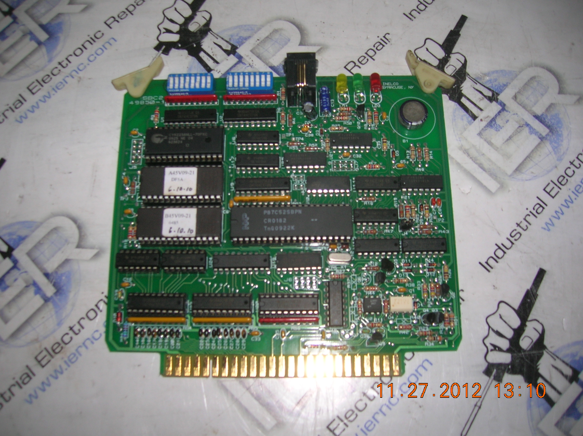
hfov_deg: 54.0
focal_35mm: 34
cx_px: 292
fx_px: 572
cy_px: 218
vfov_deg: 41.7
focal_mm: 5.7
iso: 50
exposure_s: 1/60.1
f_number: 2.9
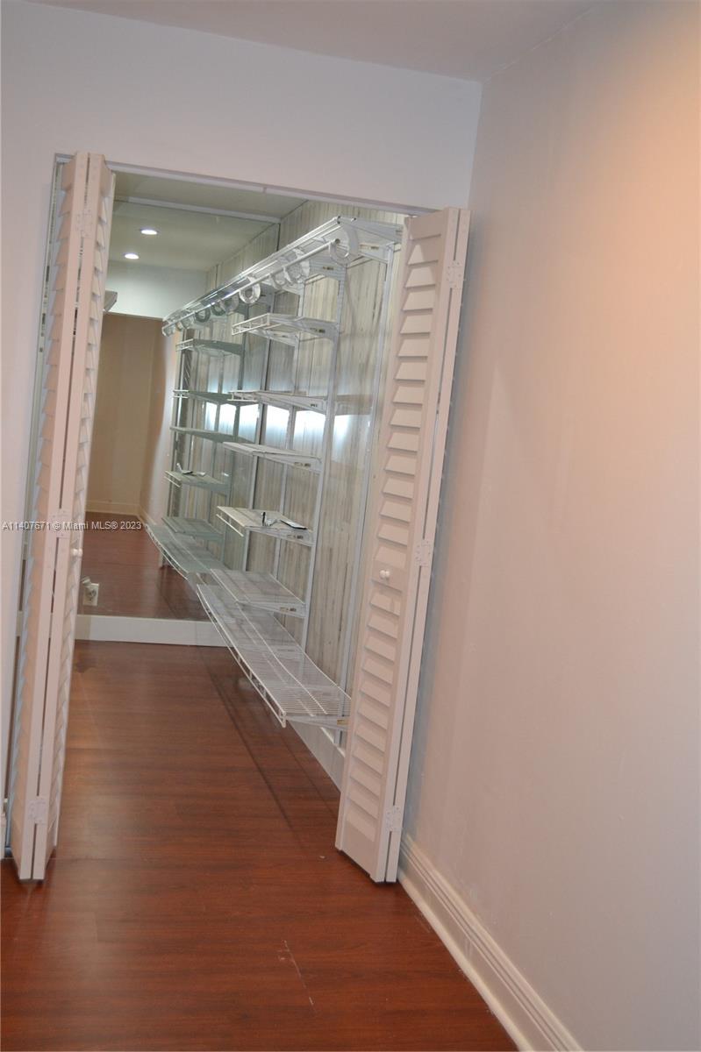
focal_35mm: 39
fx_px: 1140
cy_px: 526
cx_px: 350
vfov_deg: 49.6
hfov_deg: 34.2
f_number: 4.2
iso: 1100
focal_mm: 26
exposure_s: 1/60
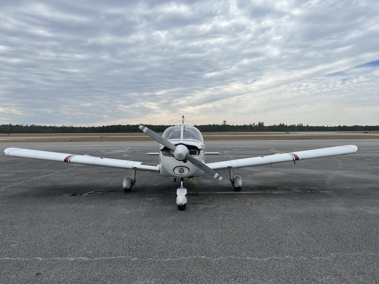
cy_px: 142
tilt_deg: -0.9
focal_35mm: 26
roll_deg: +0.2
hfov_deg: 67.3
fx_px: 285
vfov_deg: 53.1
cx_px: 190
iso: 50
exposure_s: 1/2967
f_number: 1.6
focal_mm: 5.1
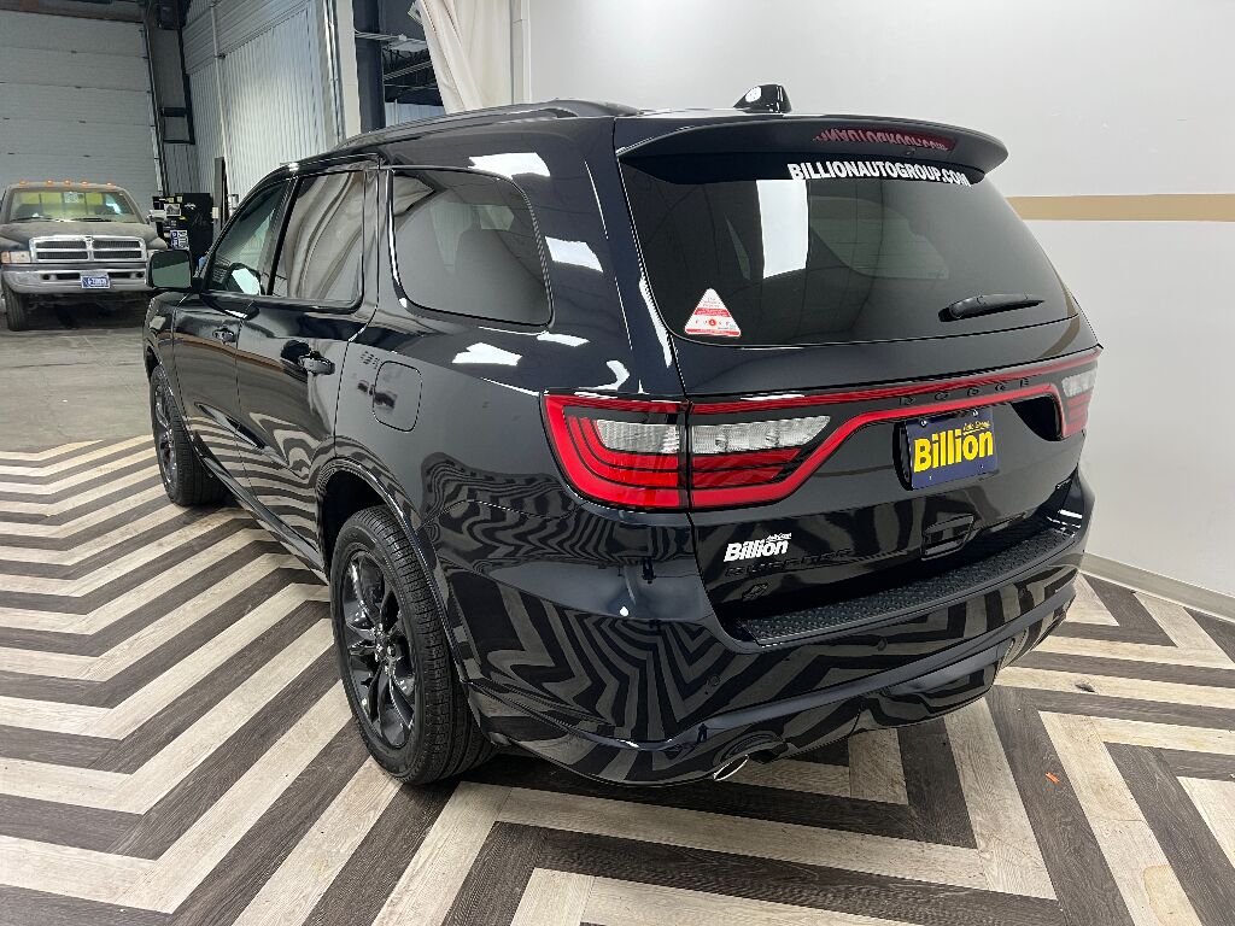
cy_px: 463
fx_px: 928
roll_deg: +0.2
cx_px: 618
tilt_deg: -15.5
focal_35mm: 26
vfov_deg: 53.1
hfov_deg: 67.3
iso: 125
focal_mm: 5.7
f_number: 1.5
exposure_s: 1/60
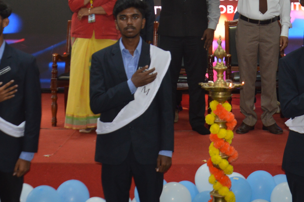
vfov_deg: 17.8
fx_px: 624
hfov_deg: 27.3
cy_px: -18
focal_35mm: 74
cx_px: 186
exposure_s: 1/60
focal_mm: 18
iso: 400
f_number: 3.5
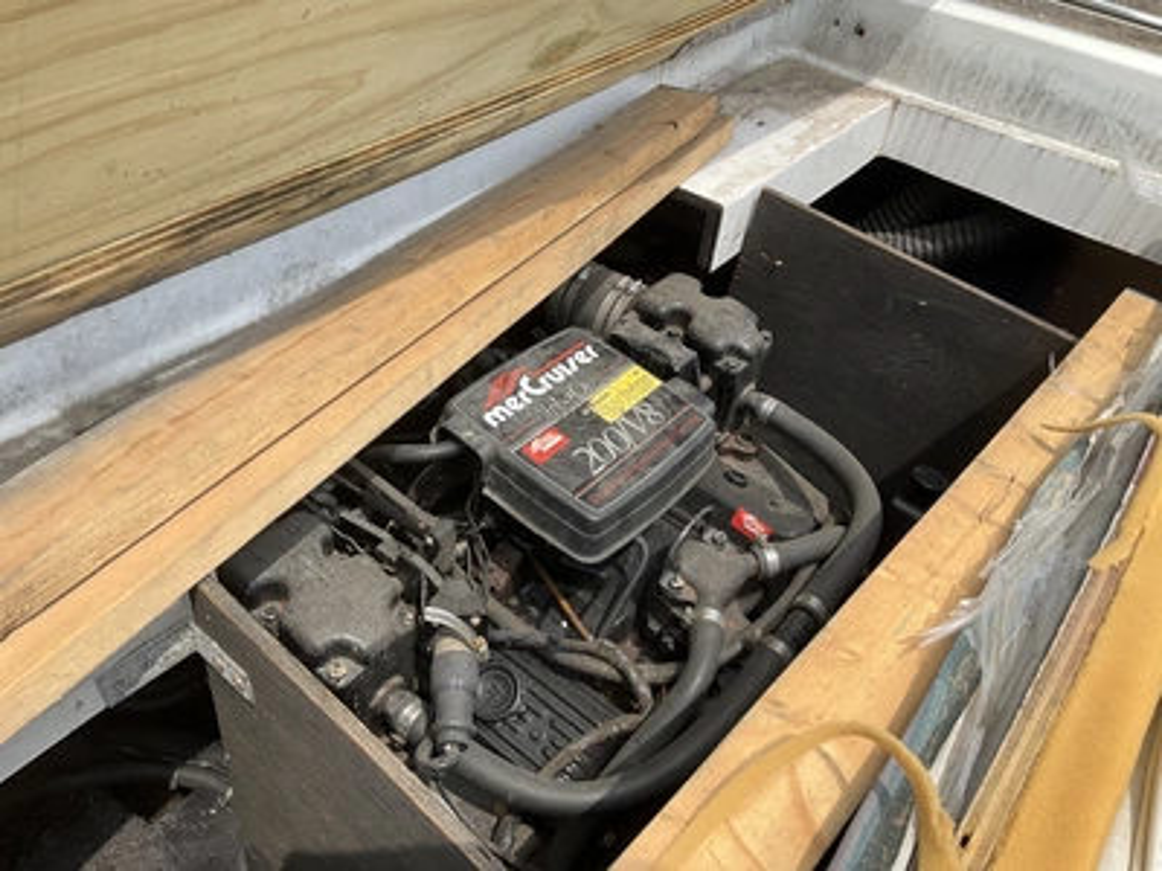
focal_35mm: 29
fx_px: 973
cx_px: 581
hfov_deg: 61.7
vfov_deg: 48.2
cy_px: 436
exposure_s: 1/1055
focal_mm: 3
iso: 25
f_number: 1.8
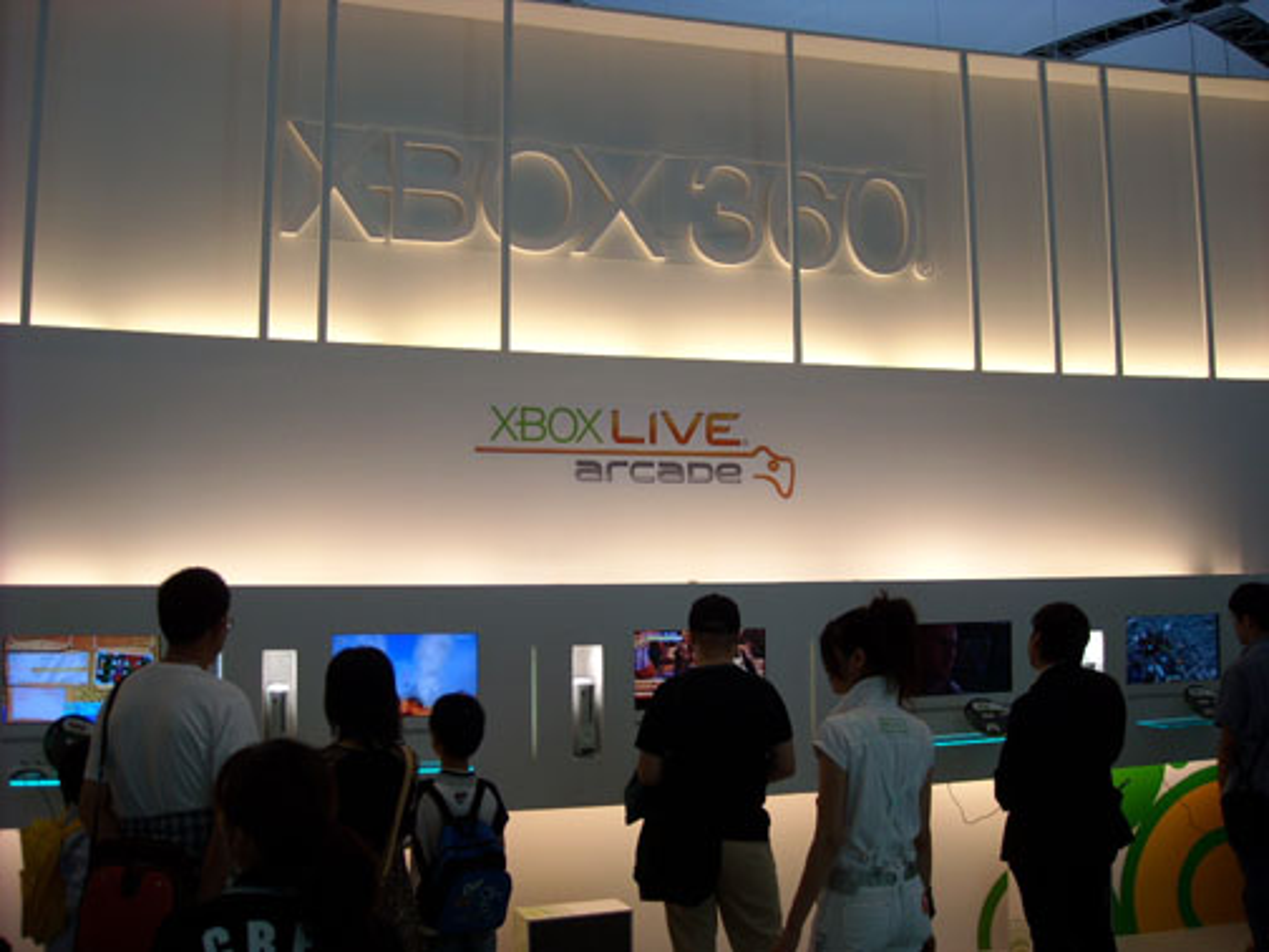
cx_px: 634
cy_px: 476
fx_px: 1283
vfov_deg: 40.7
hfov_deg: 52.6
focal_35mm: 35
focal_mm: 5.7
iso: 64
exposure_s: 1/60
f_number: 2.8
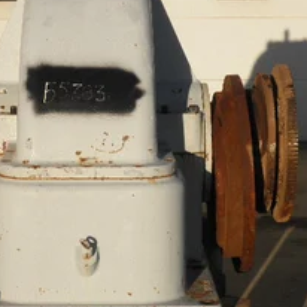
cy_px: 118
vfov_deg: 13.9
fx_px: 1254
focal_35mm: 125
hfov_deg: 13.9
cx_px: 100
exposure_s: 1/100
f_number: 11.3
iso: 64
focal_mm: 12.9
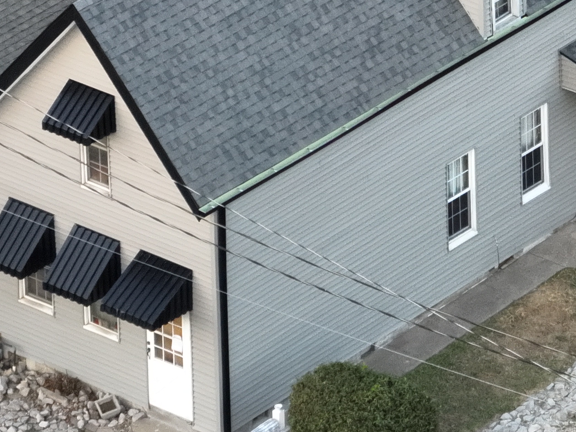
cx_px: 430
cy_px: -19
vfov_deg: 3.9
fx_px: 6390
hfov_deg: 5.2
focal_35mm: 384
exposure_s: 1/50
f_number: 4.4
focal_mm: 29.85
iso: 750
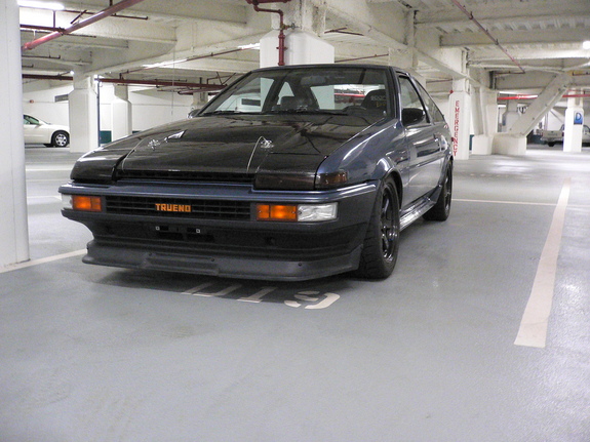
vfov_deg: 40.7
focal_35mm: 35
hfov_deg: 52.6
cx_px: 295
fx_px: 596
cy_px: 221
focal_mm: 5.8
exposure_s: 1/8
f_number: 2.8
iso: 400
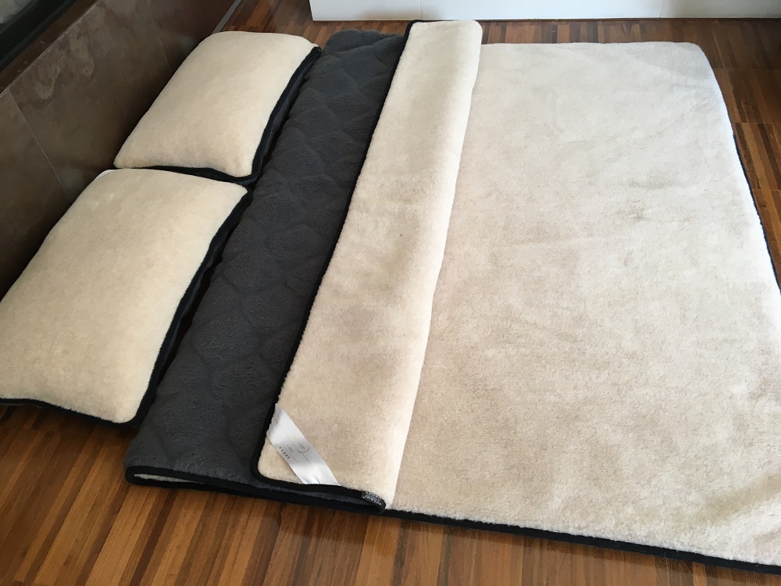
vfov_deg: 48.2
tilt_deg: -48.8
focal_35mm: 29
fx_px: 654
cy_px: 293
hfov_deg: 61.7
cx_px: 390
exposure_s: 1/33
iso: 80
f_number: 2.2
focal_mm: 4.15
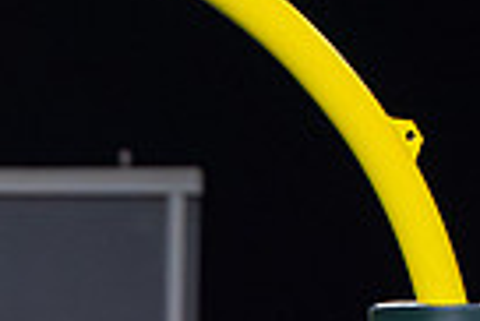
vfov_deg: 1.8
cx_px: -133
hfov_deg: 2.6
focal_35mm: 783
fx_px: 10451
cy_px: 655
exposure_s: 1/1250
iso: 2500
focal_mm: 180
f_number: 3.2
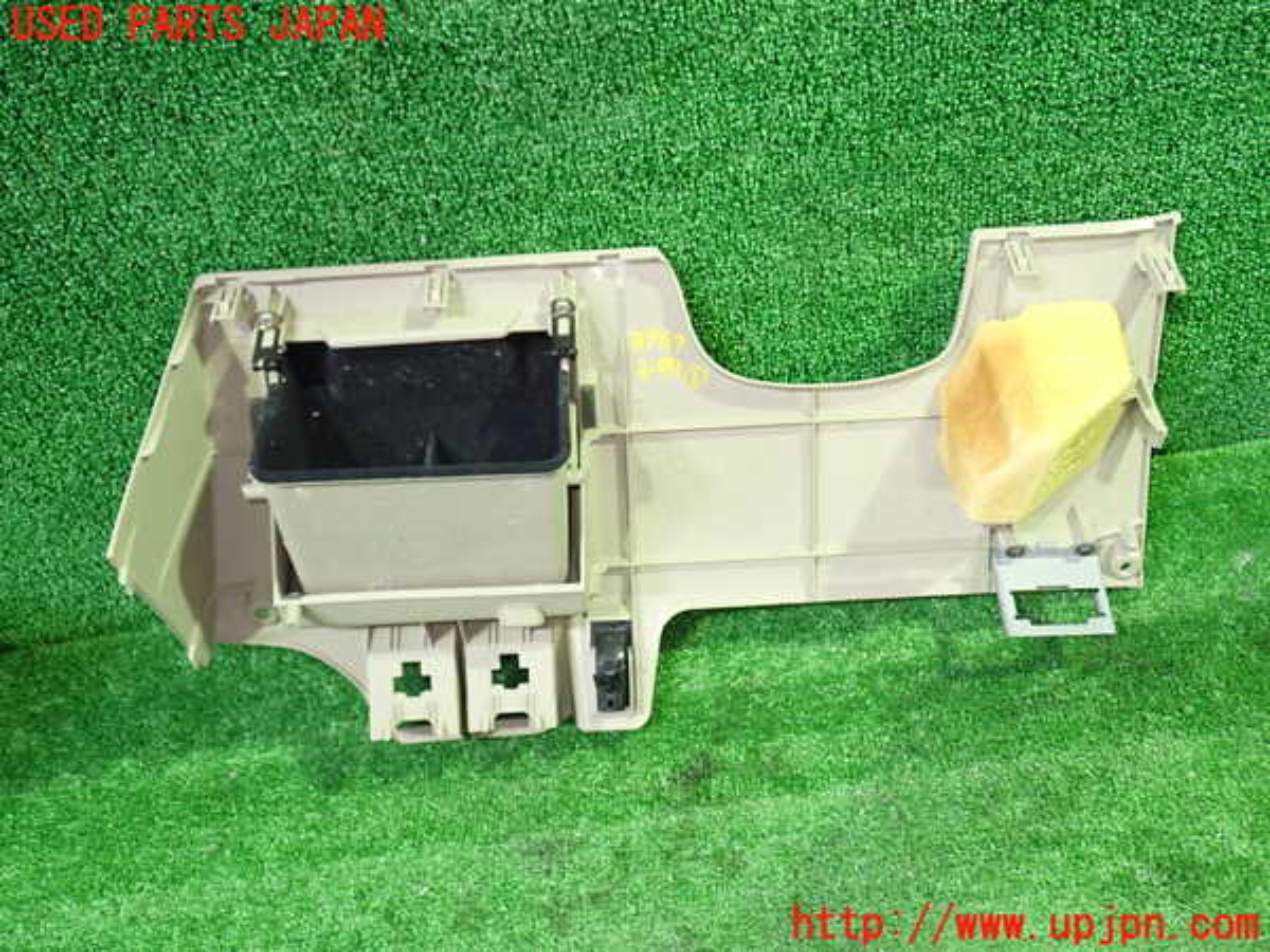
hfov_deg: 60.0
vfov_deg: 46.8
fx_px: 1101
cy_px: 476
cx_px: 635
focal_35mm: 30
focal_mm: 5.4
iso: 640
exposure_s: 1/30
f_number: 2.3
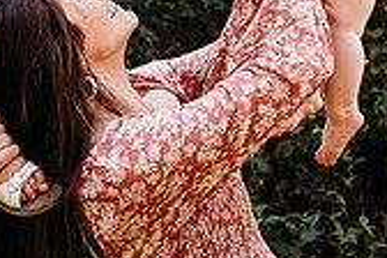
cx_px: 85
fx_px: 892
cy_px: -114
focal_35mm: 83
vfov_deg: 15.4
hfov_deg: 24.1
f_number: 2.2
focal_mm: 24
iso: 100
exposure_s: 1/320
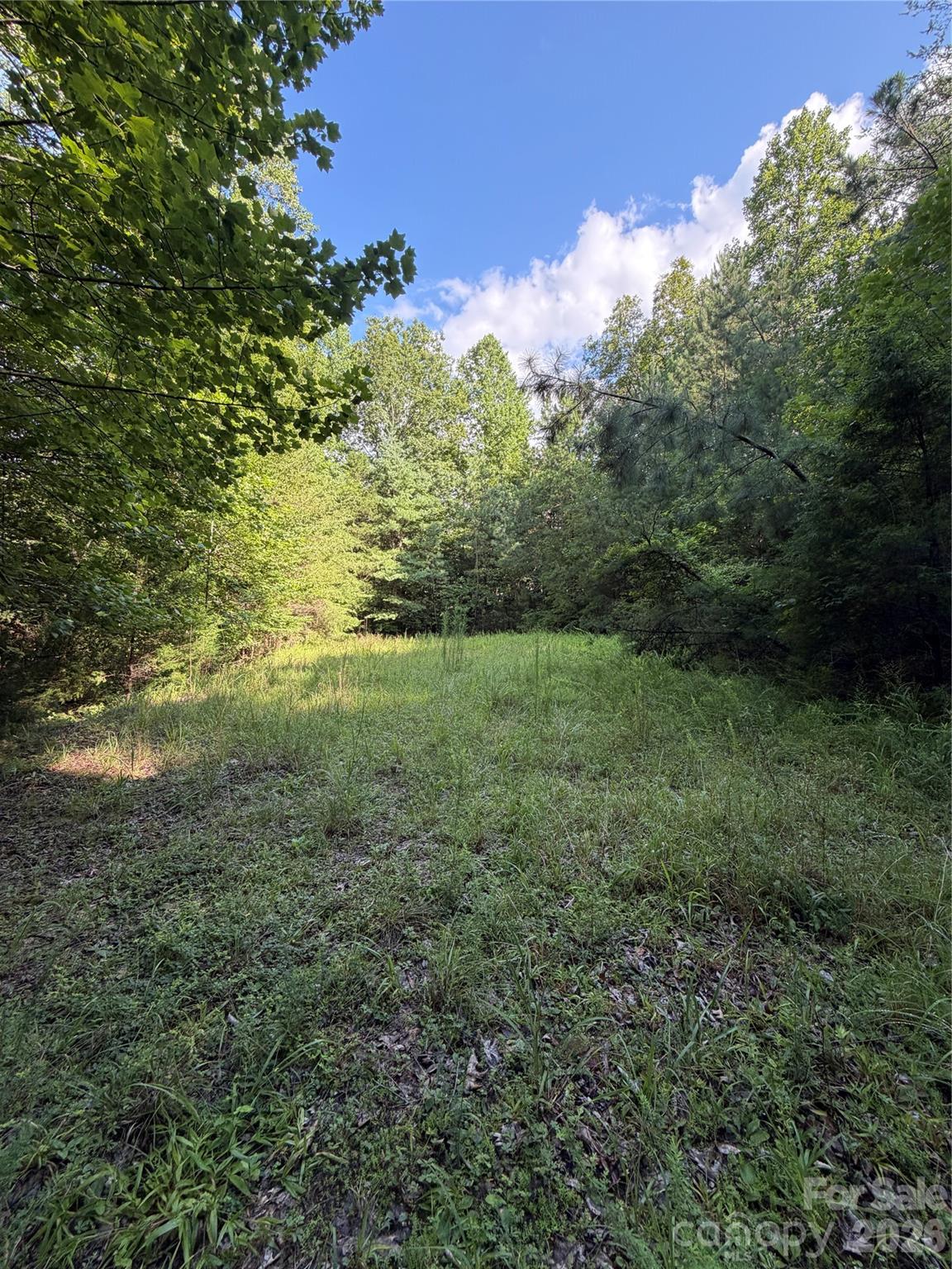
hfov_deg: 85.7
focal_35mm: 14
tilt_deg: -1.1
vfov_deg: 102.1
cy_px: 634
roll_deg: +0.1
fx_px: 513
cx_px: 476
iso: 50
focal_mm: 2.22
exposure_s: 1/190
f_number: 2.2
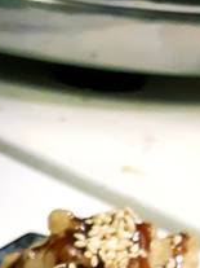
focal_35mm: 92
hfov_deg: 14.4
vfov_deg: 17.9
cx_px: -141
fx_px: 709
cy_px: 454
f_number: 1.7
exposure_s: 1/60
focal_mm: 3.93
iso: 320
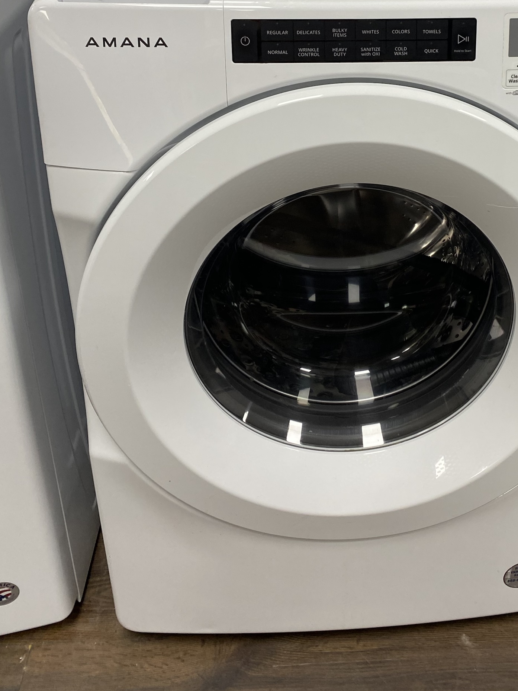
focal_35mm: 42
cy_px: 170
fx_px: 838
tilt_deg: -27.4
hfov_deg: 34.0
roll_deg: +0.0
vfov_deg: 43.3
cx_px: 353
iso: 100
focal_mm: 4.25
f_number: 1.8
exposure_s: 1/120
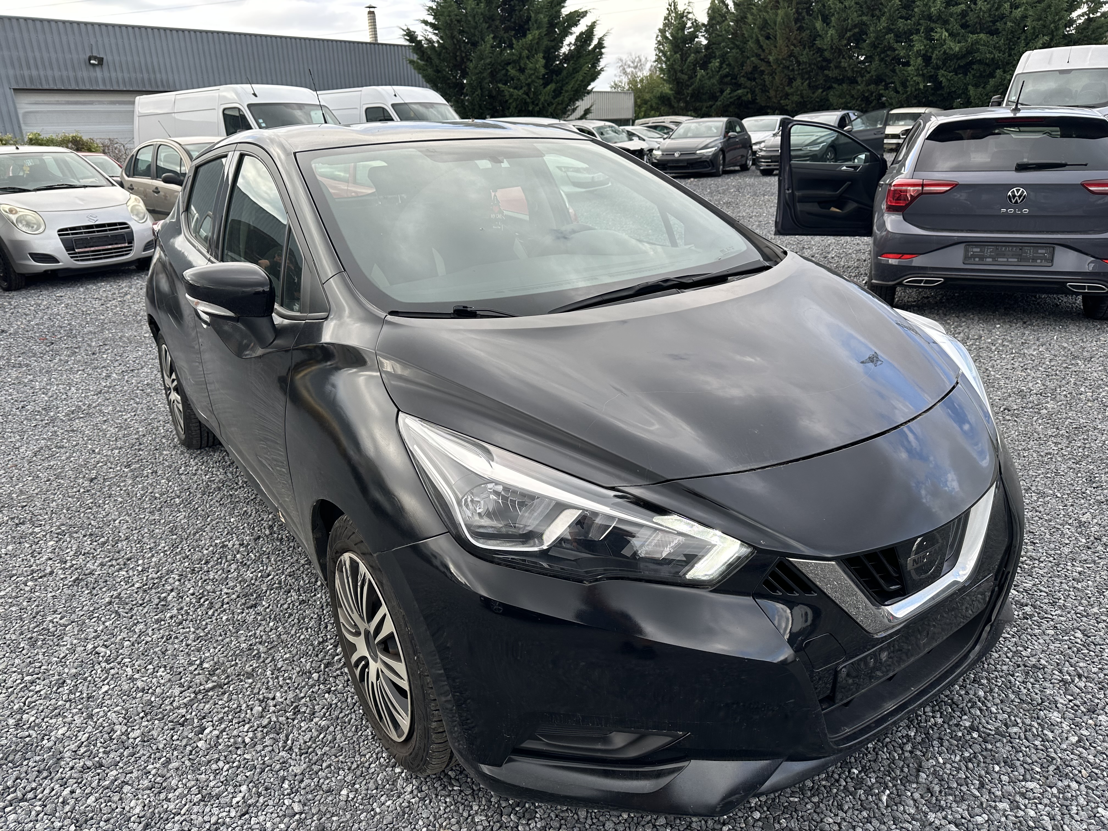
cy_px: 416
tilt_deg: -17.0
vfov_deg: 56.8
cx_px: 554
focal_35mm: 24
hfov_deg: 71.6
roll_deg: -0.4
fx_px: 768
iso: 80
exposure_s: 1/829
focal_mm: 6.86
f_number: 1.78
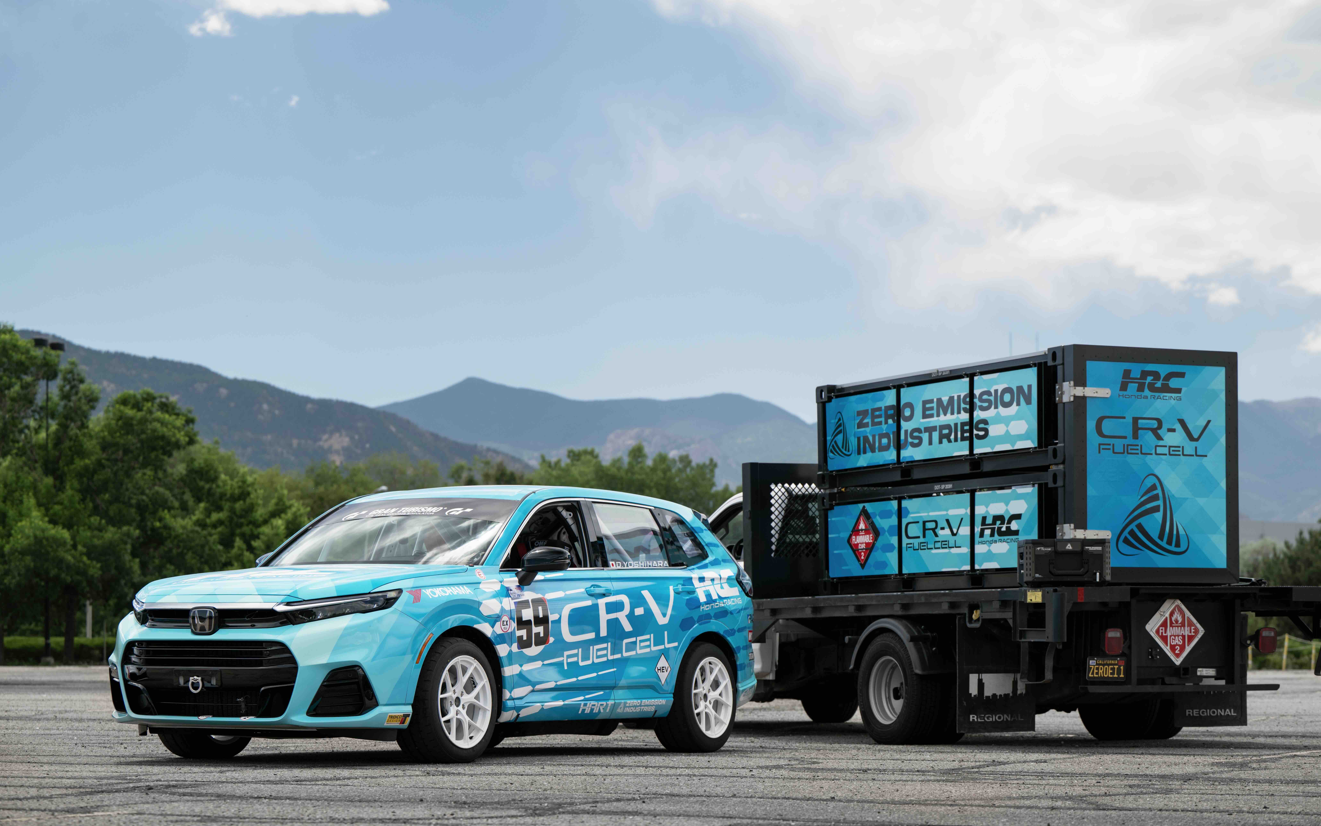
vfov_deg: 16.1
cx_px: 661
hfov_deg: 25.5
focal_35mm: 81
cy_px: 420
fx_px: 2916
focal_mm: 79
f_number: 4
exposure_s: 1/400
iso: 125
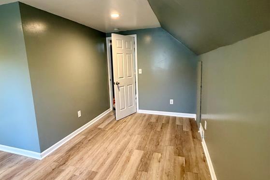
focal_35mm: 20
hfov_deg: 83.9
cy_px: 90
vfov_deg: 62.0
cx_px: 131
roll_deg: +2.3
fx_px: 150
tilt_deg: -9.1
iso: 400
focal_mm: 2.22
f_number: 2.2
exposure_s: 1/60
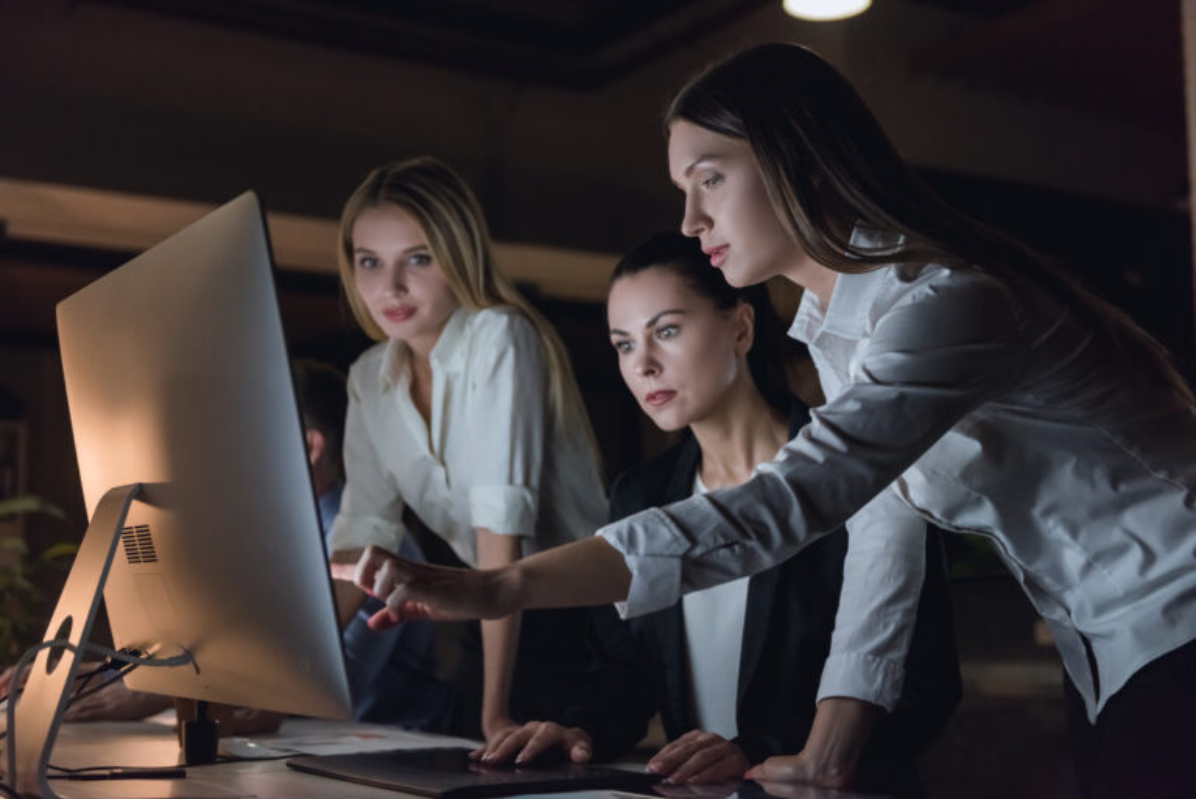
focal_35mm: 50
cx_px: 598
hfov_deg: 39.6
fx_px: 1662
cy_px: 400
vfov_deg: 27.0
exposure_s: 1/160
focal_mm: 50
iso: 1000
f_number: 2.8
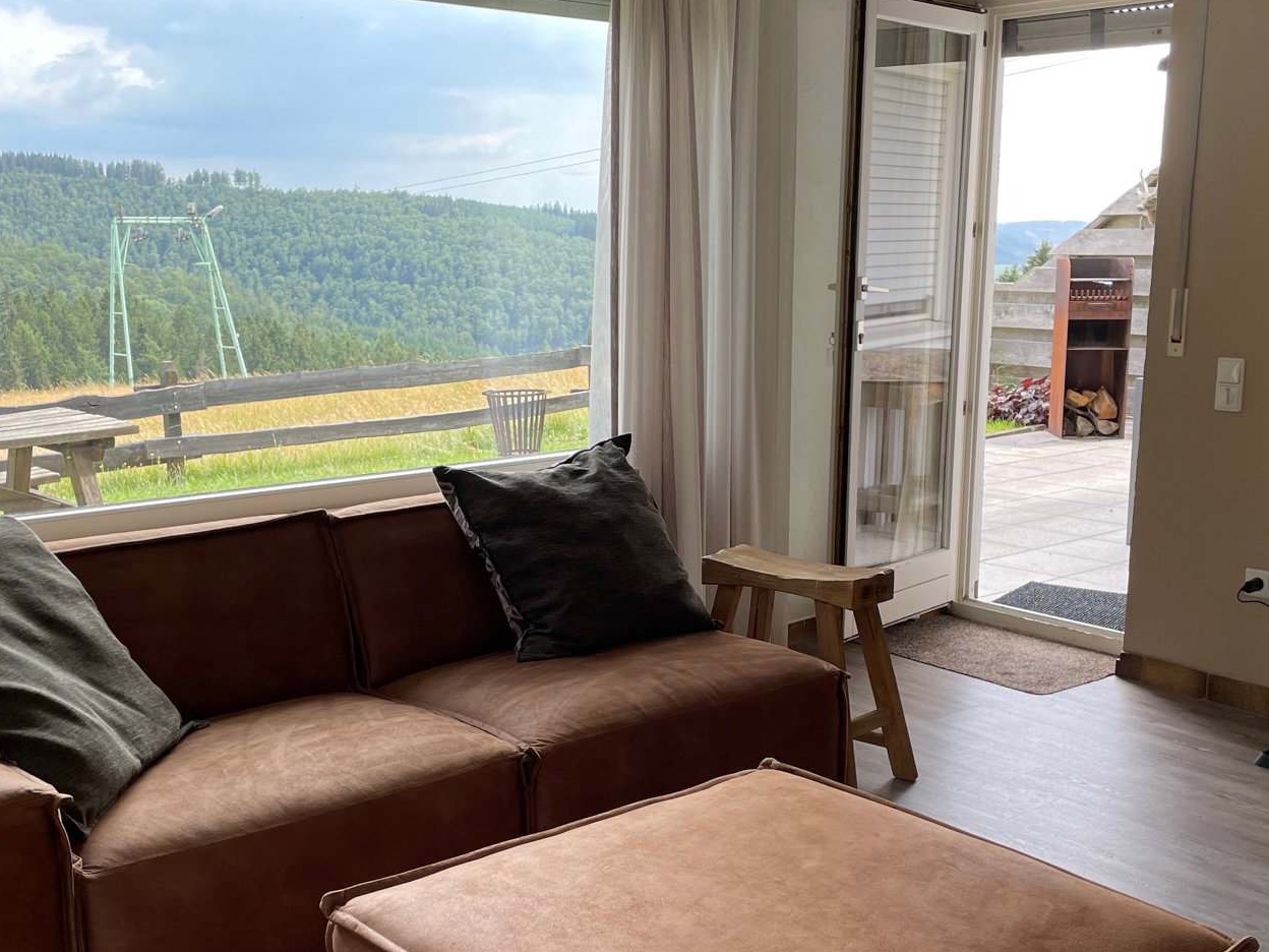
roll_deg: -0.7
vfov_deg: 34.3
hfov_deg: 44.8
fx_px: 1540
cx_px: 628
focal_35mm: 42
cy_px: 527
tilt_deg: -10.3
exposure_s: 1/375
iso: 32
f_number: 1.6
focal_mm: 4.2
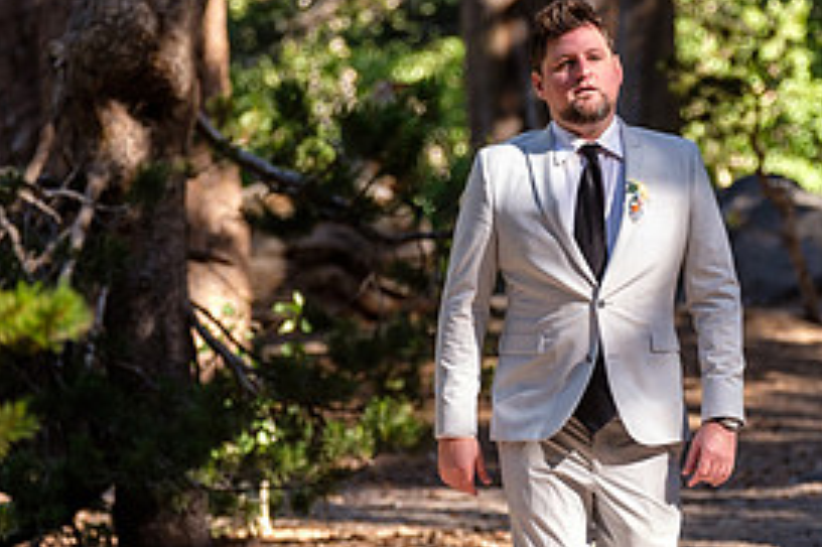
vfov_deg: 3.7
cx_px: 650
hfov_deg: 5.6
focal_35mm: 369
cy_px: 277
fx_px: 8420
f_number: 2.8
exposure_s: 1/200
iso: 200
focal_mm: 115
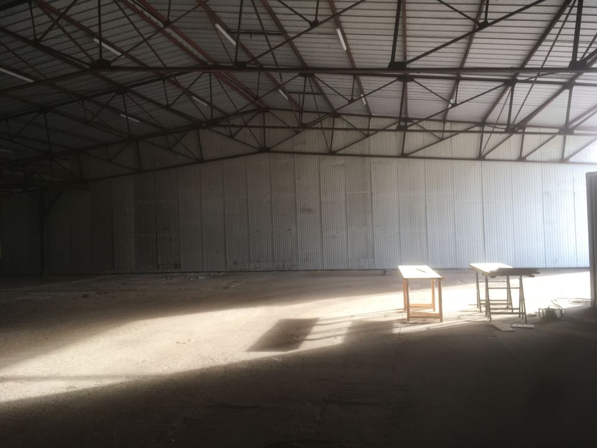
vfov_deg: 48.2
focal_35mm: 29
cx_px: 298
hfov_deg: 61.7
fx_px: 500
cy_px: 224
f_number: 2.2
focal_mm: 4.15
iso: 32
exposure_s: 1/50
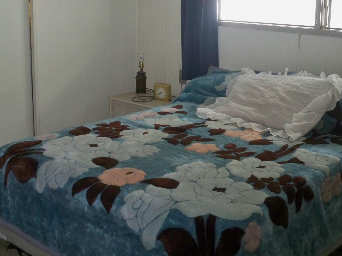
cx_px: 192
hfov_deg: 37.4
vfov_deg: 28.5
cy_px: 97
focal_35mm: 51
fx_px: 504
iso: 320
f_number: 3.1
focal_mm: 6.3
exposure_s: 1/60
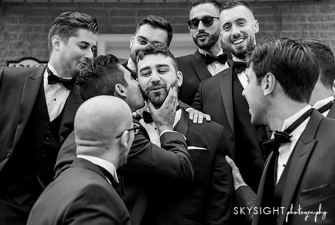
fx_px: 676
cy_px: 111
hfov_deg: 27.8
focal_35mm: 73
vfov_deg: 18.9
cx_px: 169
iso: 320
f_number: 5
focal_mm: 70
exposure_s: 1/800
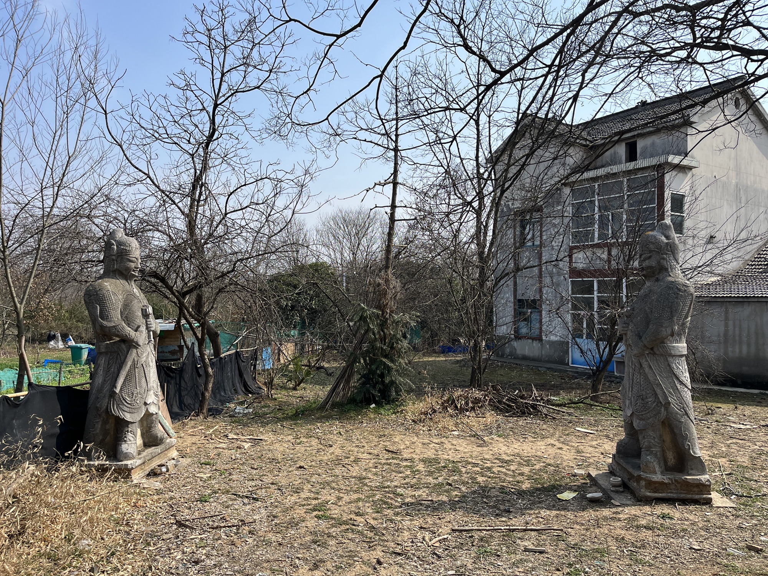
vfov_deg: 53.1
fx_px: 577
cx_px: 384
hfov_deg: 67.3
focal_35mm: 26
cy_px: 288
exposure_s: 1/3311
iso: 50
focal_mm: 5.1
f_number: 1.6
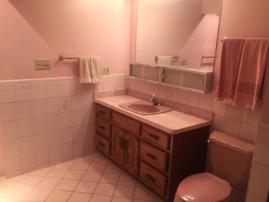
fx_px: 225
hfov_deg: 61.7
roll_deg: -1.8
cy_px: 101
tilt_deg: -13.5
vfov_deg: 48.2
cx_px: 134
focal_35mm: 29
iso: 50
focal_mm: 4.15
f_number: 2.2
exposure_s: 1/30
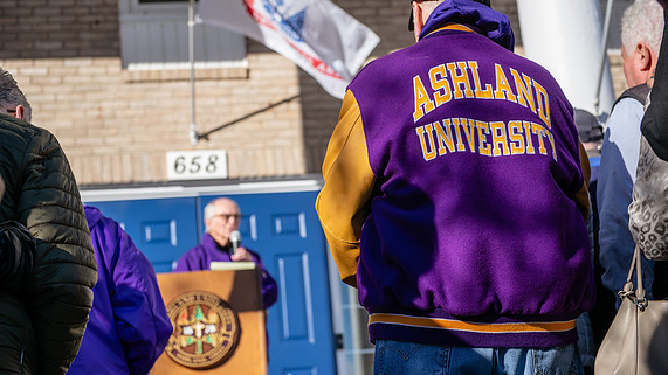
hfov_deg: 31.9
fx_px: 1169
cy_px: 175
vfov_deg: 18.2
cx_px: 337
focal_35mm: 66
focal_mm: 62
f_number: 4
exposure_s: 1/500
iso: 80
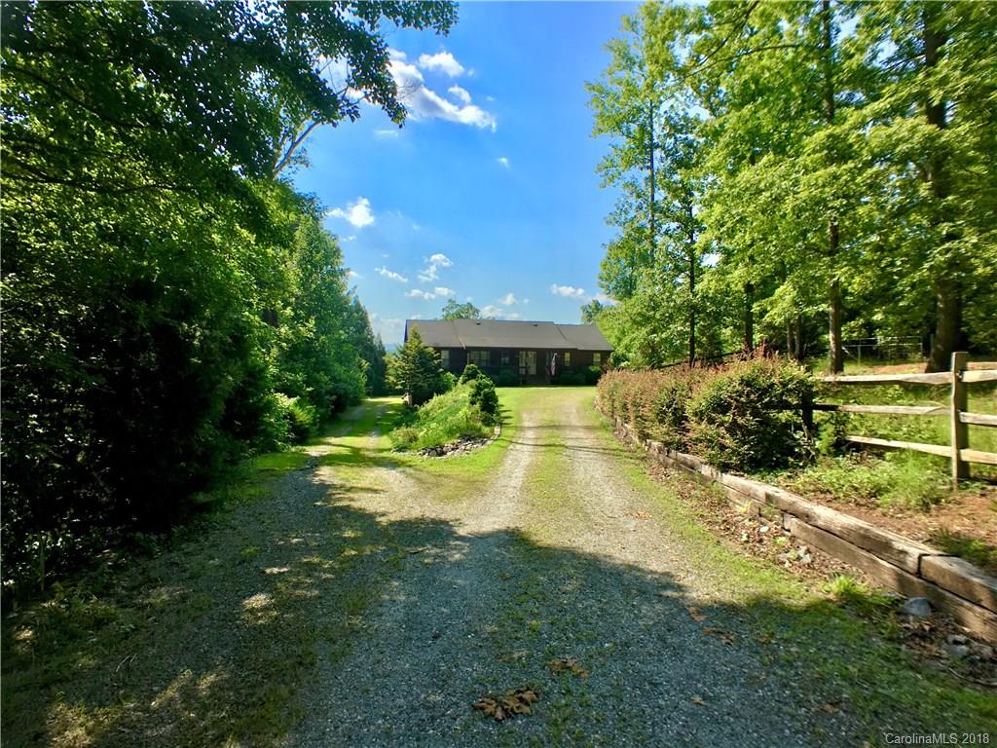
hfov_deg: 61.7
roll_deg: -0.7
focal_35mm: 29
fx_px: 835
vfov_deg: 48.2
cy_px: 374
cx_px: 498
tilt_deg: -2.0
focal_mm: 4.15
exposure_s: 1/1479
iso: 25
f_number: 2.2
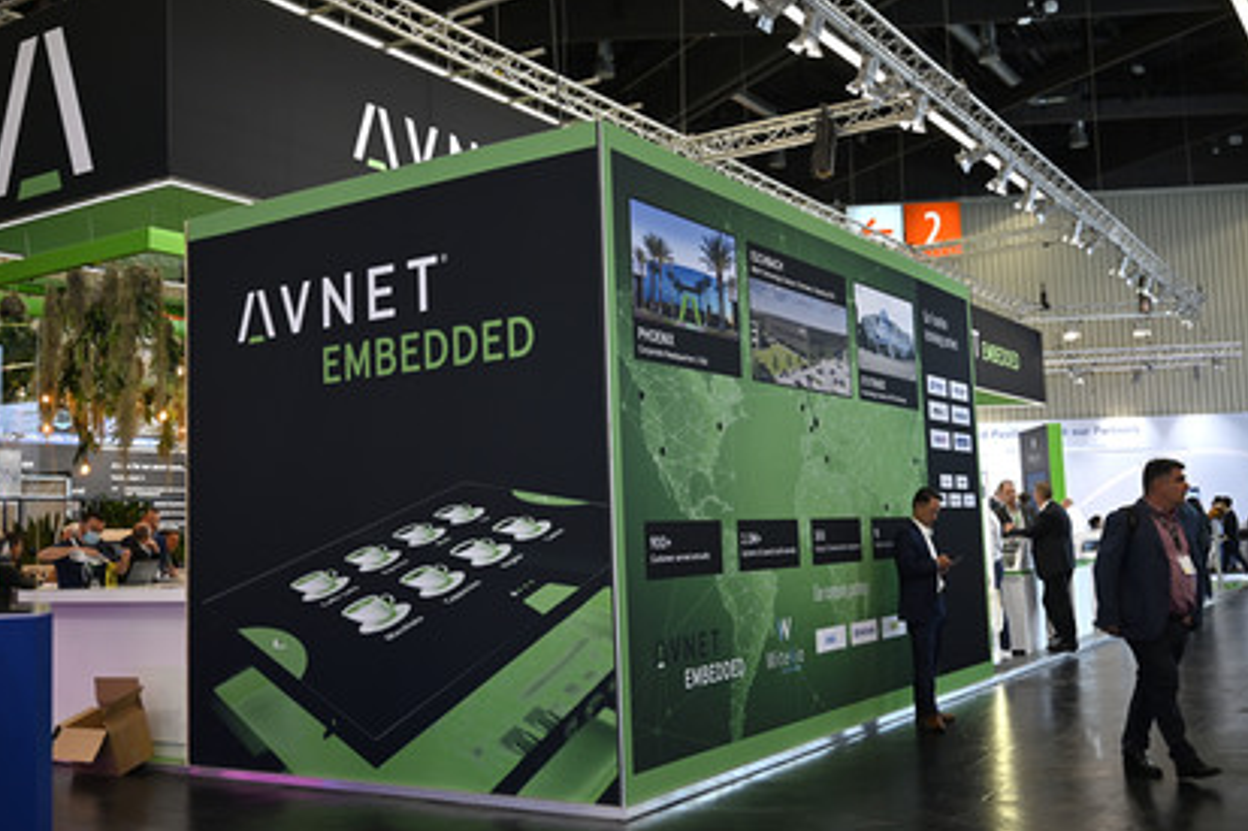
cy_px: 417
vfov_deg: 36.8
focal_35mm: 36
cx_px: 642
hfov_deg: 53.1
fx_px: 1247
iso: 320
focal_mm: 33
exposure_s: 1/250
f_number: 2.8
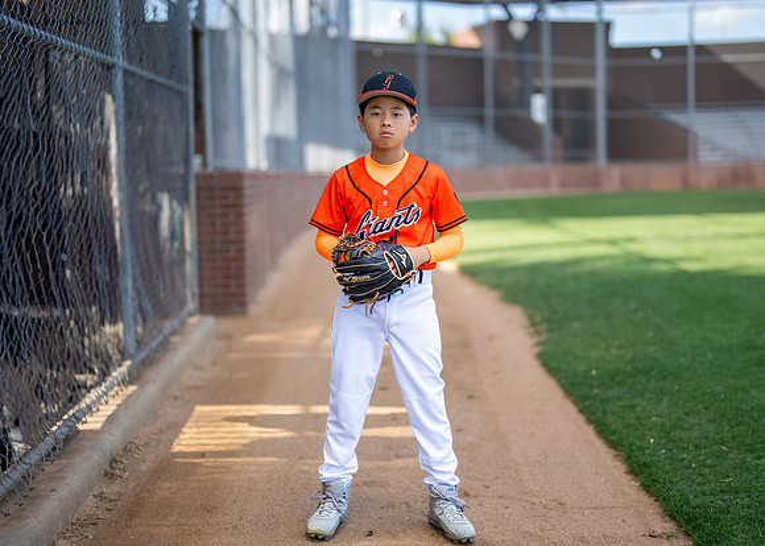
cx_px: 397
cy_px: 284
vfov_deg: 25.3
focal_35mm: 56
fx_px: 1218
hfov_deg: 34.9
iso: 125
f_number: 1.2
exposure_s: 1/2000
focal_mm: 50
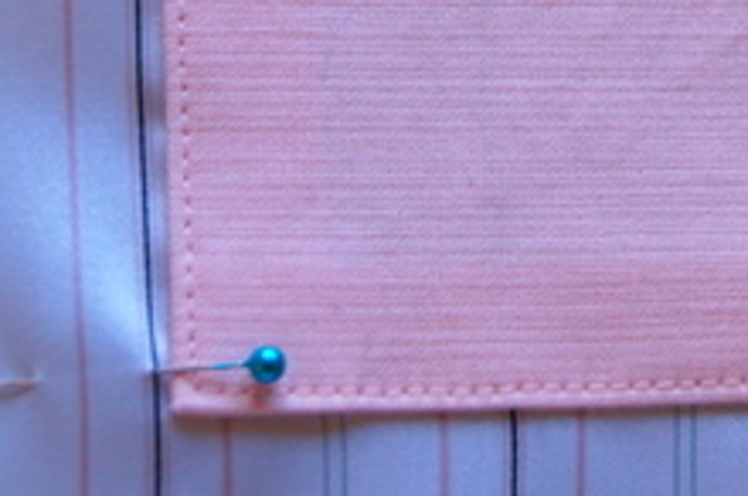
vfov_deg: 9.4
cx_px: 554
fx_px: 2974
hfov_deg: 14.3
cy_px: -87
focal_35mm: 143
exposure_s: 1/100
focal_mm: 35
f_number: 5
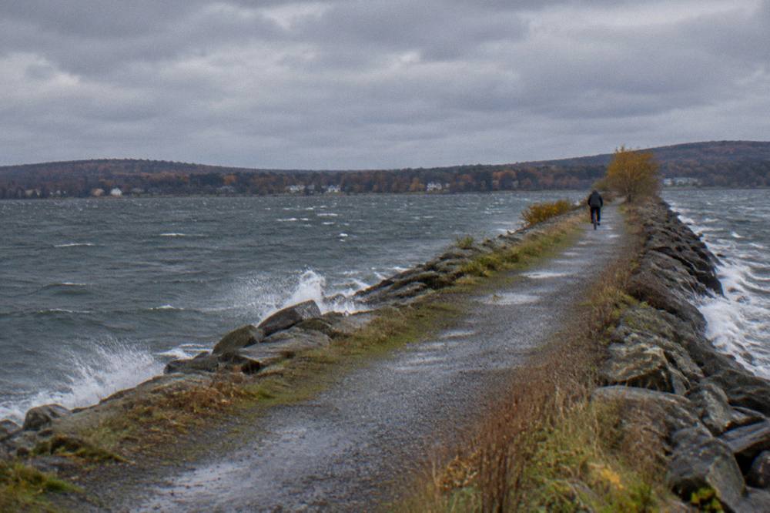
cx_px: 385
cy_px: 256
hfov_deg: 28.9
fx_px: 1497
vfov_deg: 19.4
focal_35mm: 70
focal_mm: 70
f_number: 10
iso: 200
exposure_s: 1/100
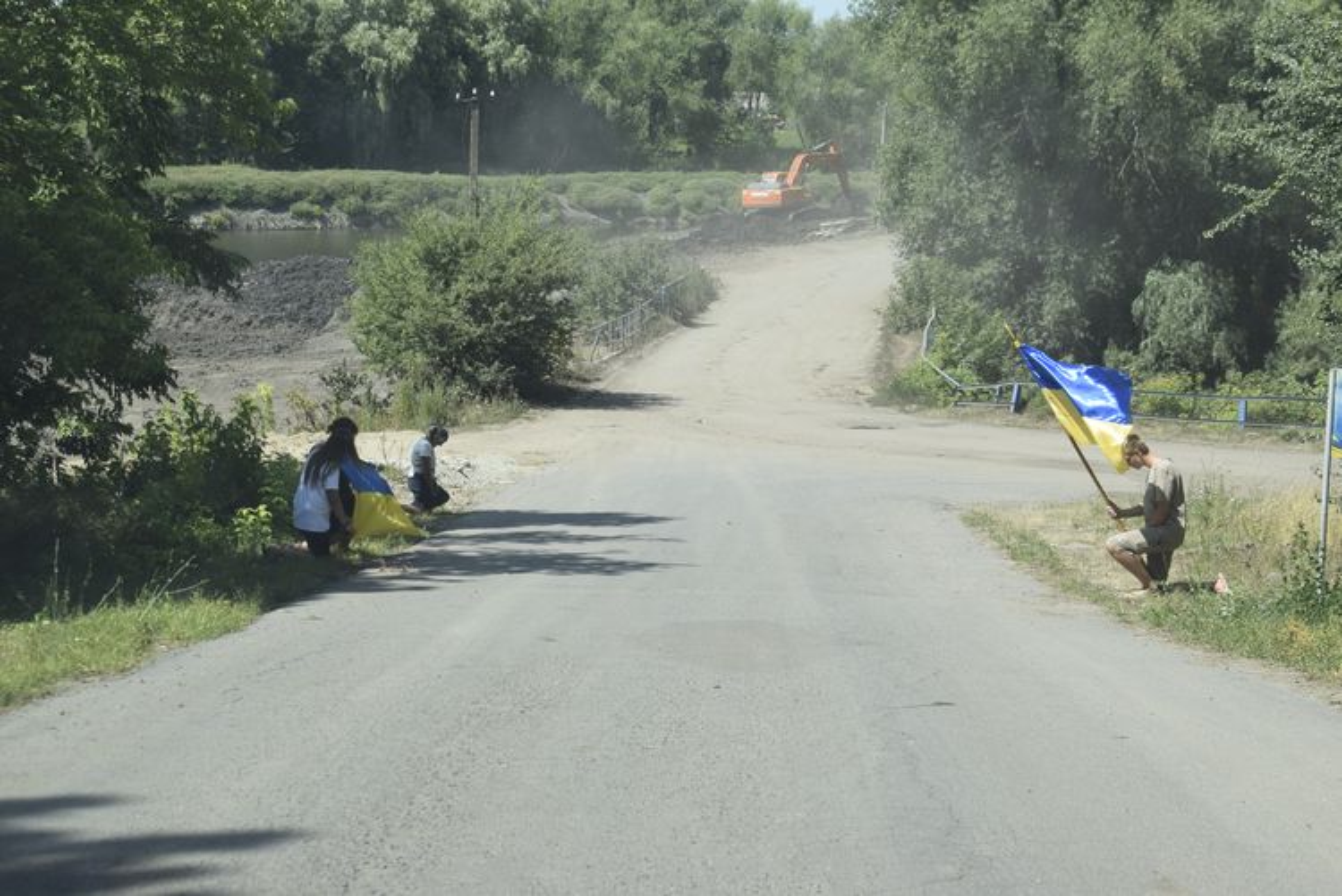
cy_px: 448
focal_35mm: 69
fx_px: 2574
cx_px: 671
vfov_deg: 19.8
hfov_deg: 29.2
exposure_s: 1/320
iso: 200
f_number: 9
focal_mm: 46
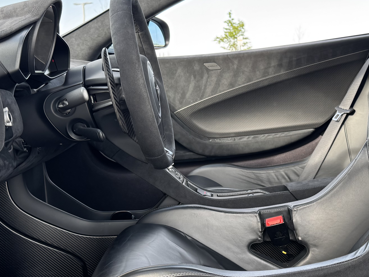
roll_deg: +1.5
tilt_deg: -11.3
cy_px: 171
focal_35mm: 52
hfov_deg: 36.5
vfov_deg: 27.9
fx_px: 554
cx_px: 239
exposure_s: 1/135
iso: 50
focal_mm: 6.76
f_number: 1.78
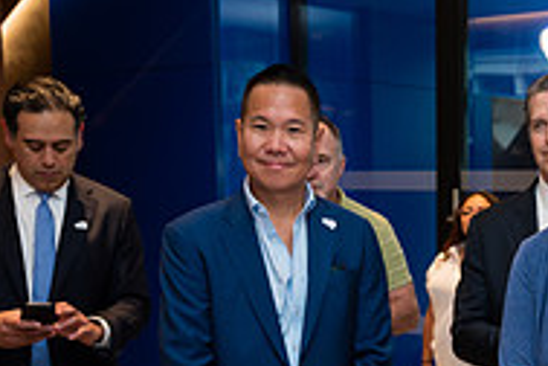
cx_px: 562
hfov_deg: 24.7
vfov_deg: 17.2
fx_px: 1187
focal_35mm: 78
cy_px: 352
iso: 400
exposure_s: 1/160
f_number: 3.2
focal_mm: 24
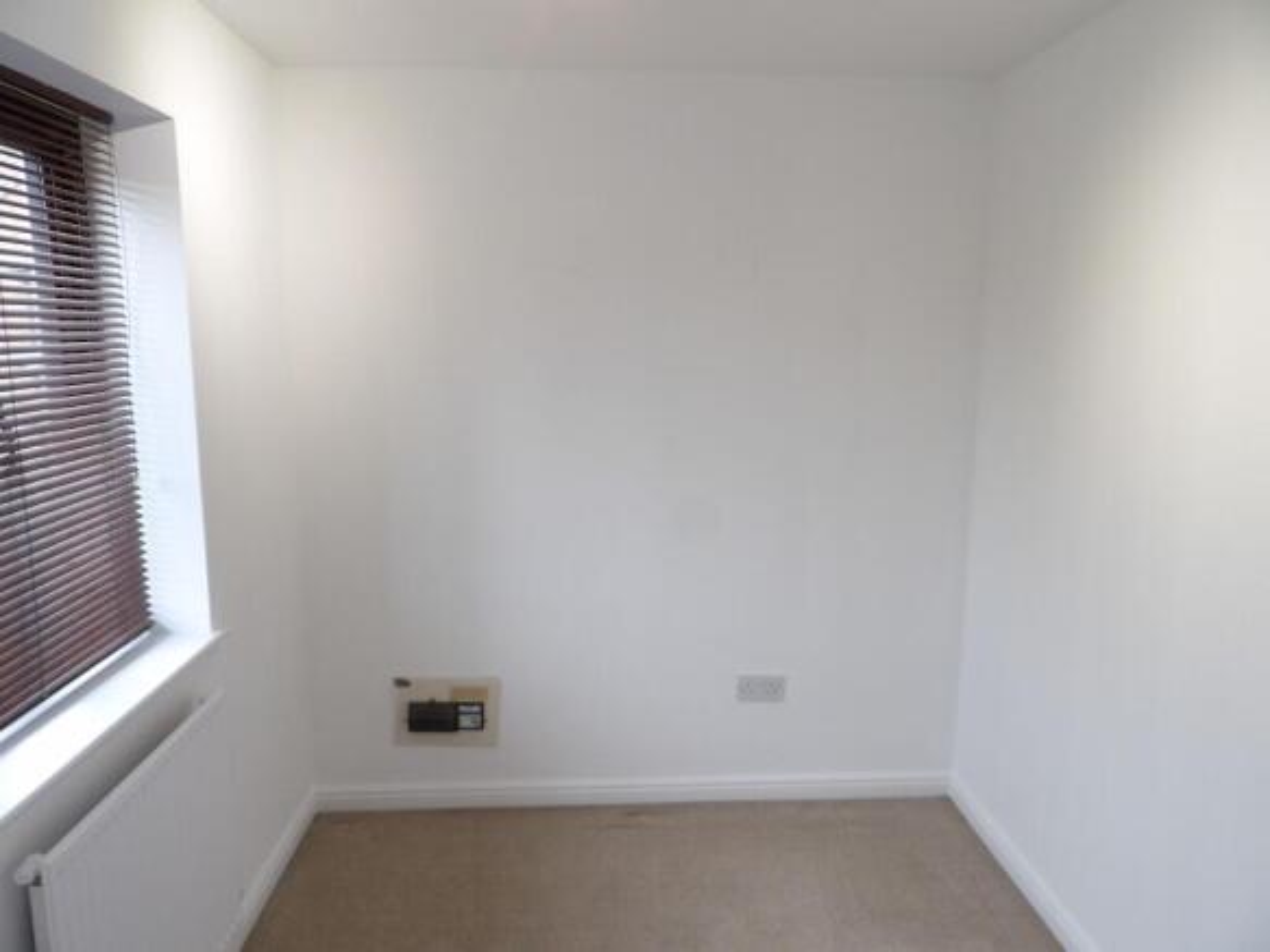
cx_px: 635
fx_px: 880
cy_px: 476
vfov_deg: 56.8
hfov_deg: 71.6
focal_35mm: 24
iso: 153
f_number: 3.2
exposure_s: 1/33
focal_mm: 4.3
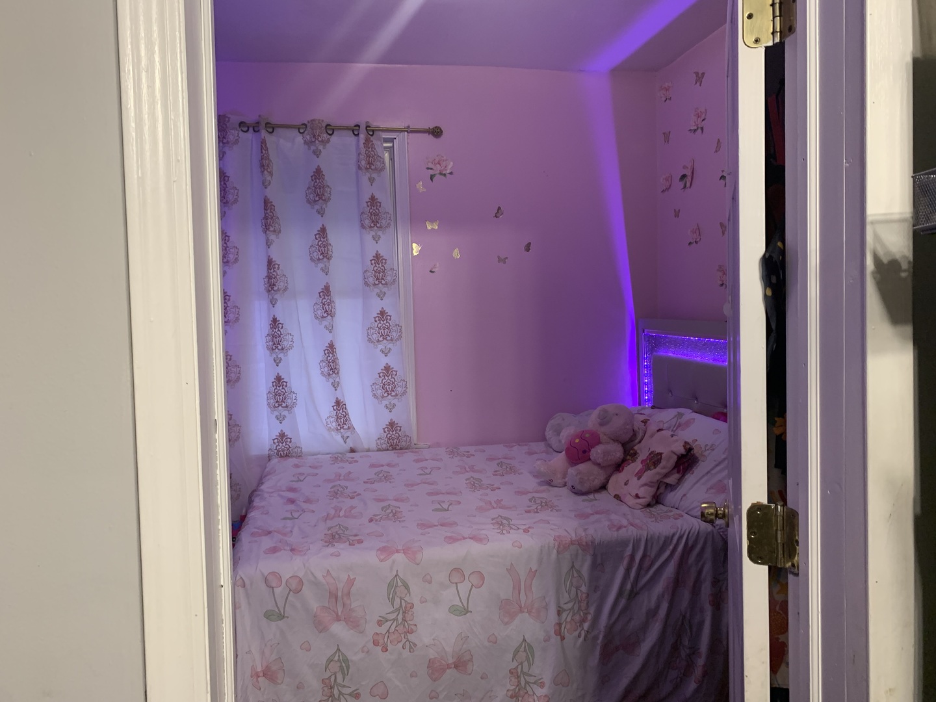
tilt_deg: -2.2
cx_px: 468
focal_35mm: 26
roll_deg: +1.6
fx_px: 703
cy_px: 351
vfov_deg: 53.1
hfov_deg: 67.3
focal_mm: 4.25
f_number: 1.8
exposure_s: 1/60
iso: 125
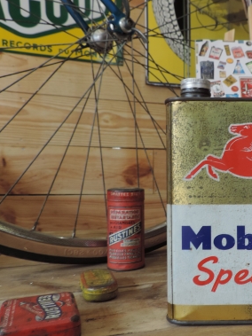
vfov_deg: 48.9
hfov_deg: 34.7
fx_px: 369
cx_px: 244
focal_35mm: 38
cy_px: 181
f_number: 3
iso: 110
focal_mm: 4.3
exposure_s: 1/30
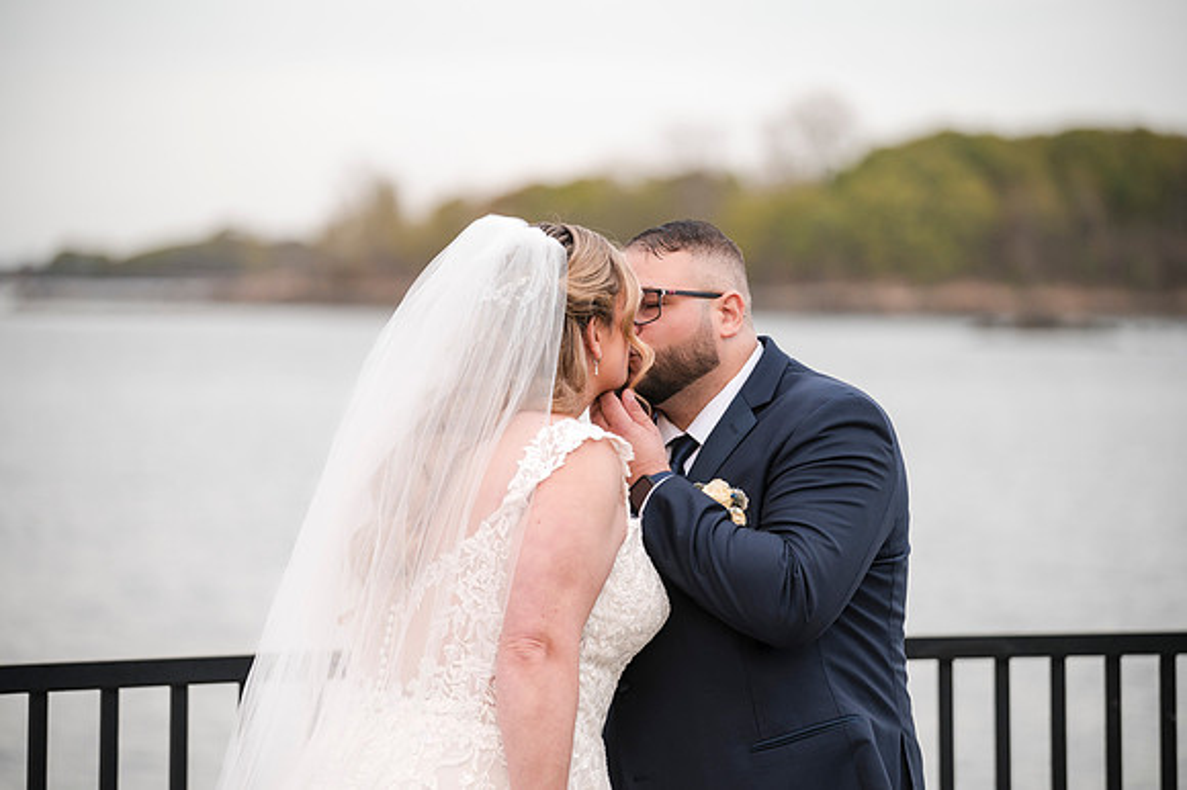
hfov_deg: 14.5
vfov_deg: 9.7
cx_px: 594
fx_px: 4665
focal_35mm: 142
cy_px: 395
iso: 800
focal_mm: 135
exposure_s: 1/1250
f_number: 2.8
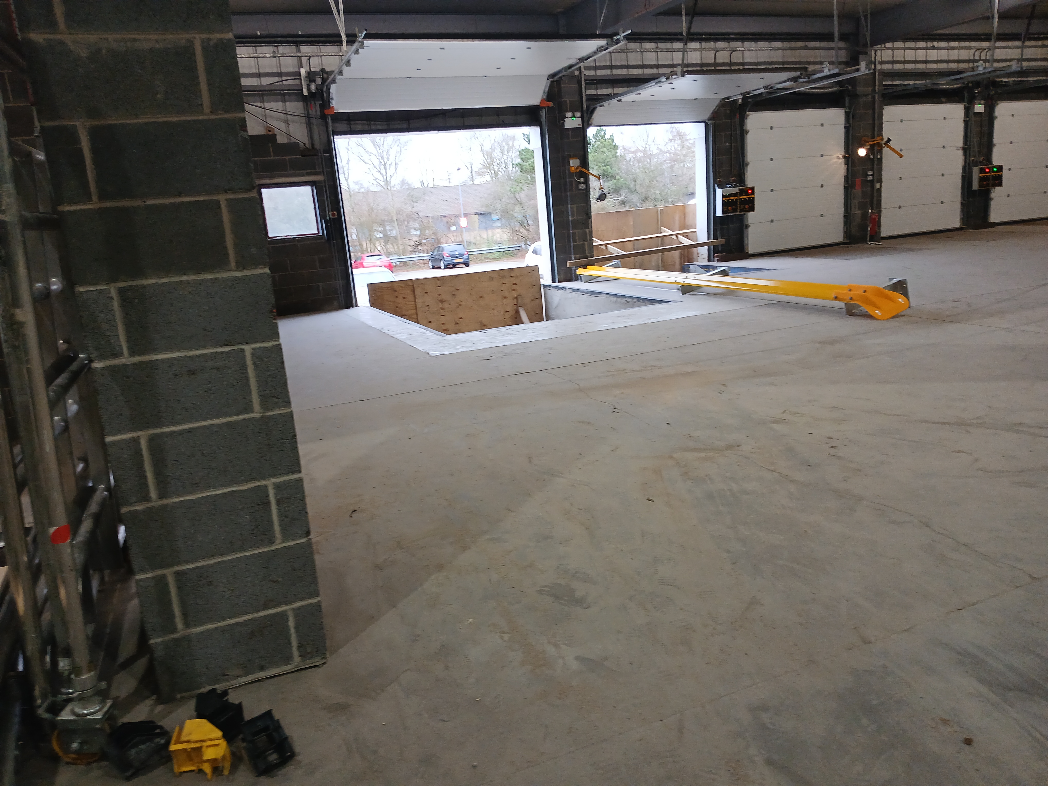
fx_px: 787
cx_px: 524
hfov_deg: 67.3
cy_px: 393
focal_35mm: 26
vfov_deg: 53.1
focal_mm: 3.98
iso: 125
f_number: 1.8
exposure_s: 1/50
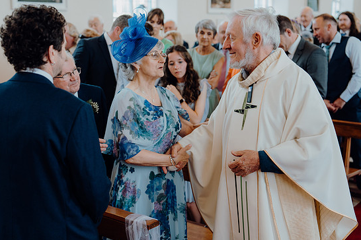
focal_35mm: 51
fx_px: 511
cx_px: 172
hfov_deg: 38.9
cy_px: 123
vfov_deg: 26.5
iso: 800
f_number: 2.8
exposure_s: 1/200
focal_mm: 48
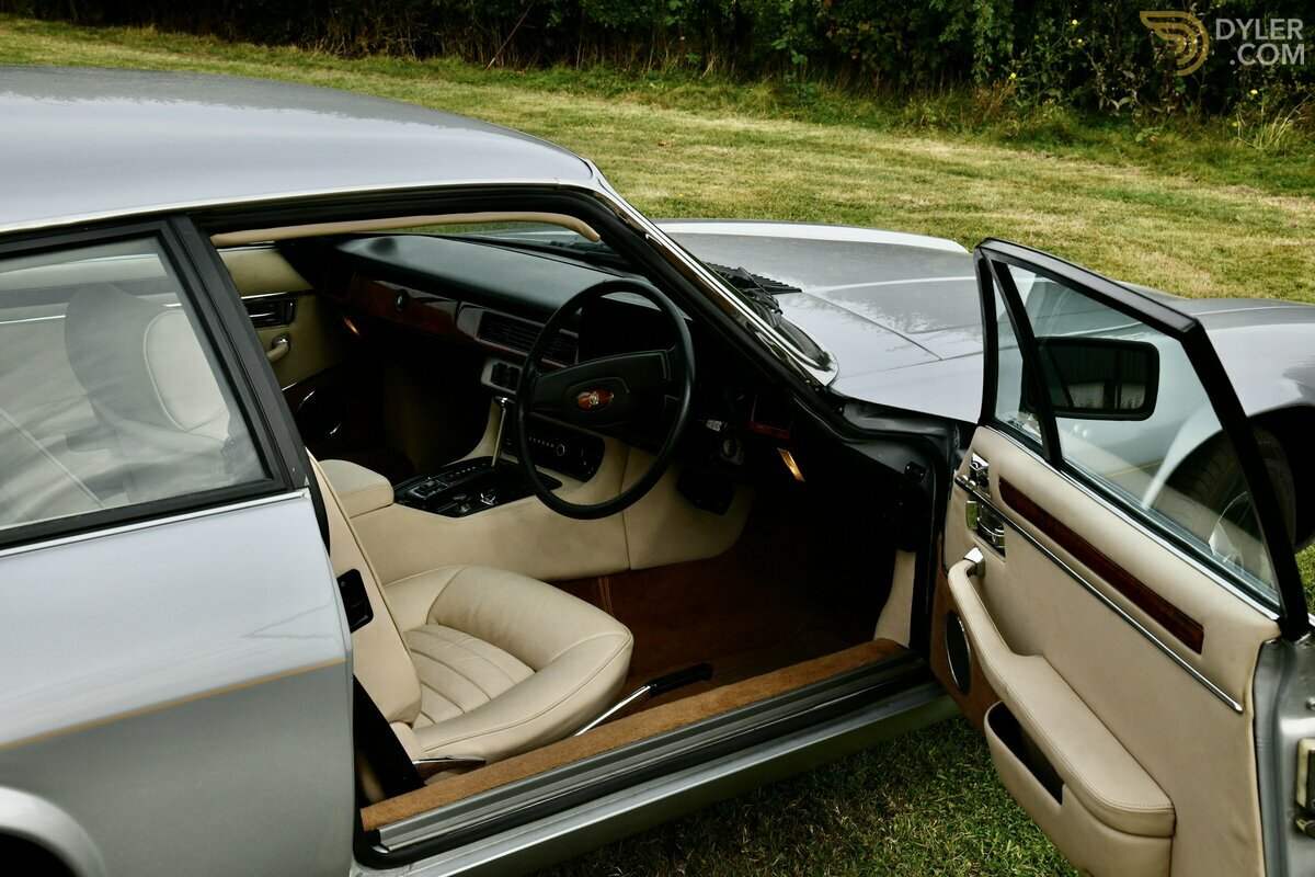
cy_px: 438
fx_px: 1899
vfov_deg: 26.0
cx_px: 658
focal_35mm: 52
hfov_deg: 38.2
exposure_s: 1/800
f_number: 14
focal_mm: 52
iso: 1250
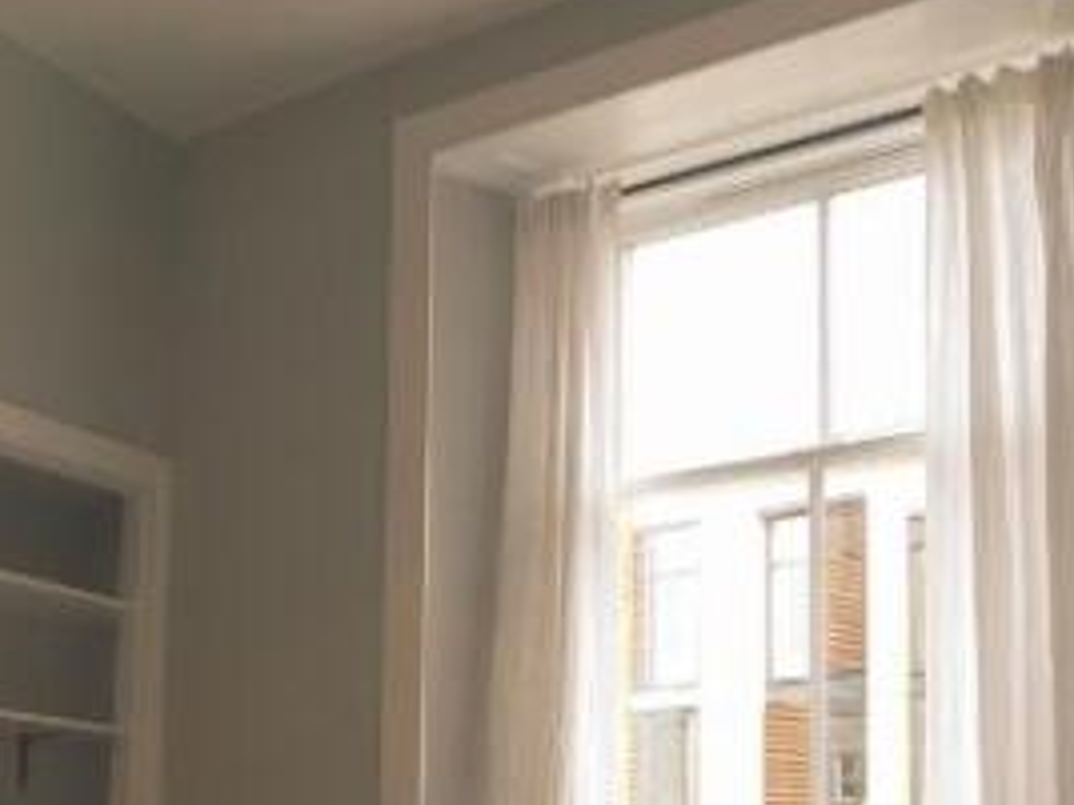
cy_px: 819
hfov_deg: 38.2
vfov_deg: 27.3
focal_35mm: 50
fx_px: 1551
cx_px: 491
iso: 125
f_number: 3
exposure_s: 1/80
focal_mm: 4
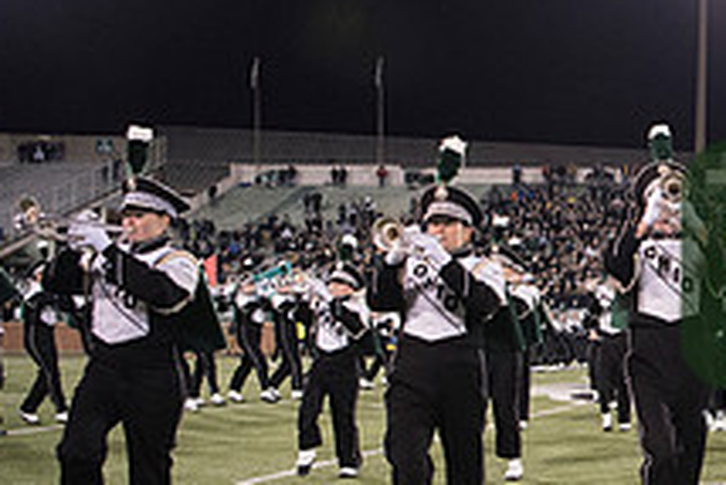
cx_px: 936
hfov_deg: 26.4
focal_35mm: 65
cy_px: 300
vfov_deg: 20.9
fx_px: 1312
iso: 4000
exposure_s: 1/1000
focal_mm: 24
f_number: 3.2
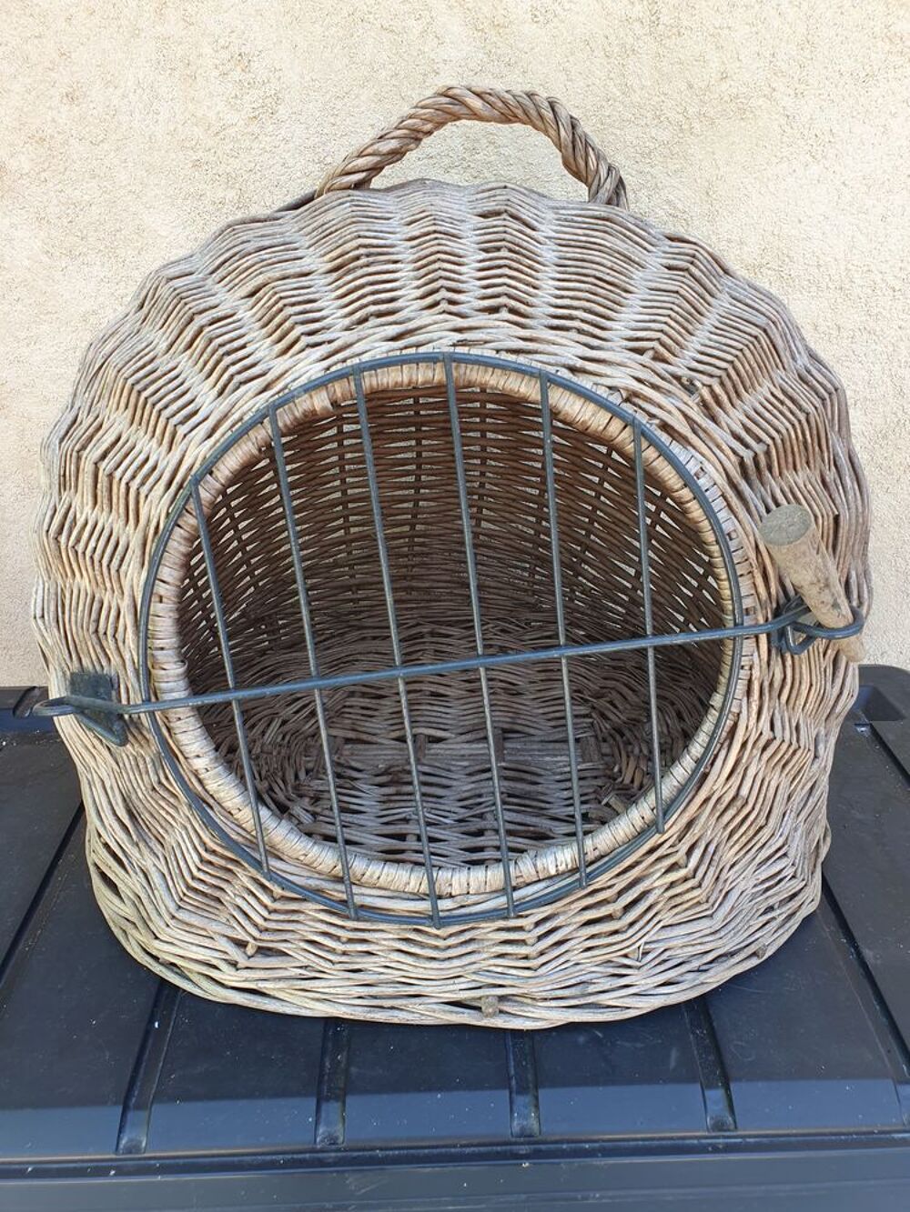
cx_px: 455
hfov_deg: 53.1
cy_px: 606
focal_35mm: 26
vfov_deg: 67.3
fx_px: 911
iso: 50
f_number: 2.4
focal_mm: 4.32
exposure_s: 1/107
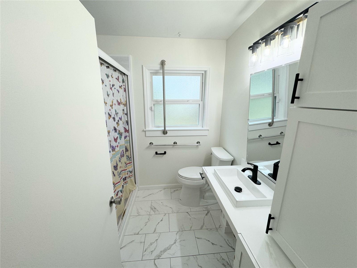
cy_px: 134
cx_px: 178
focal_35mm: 14
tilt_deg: -14.2
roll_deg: +0.1
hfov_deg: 102.1
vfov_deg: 85.7
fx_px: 144
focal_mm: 2.22
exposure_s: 1/120
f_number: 2.2
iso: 100
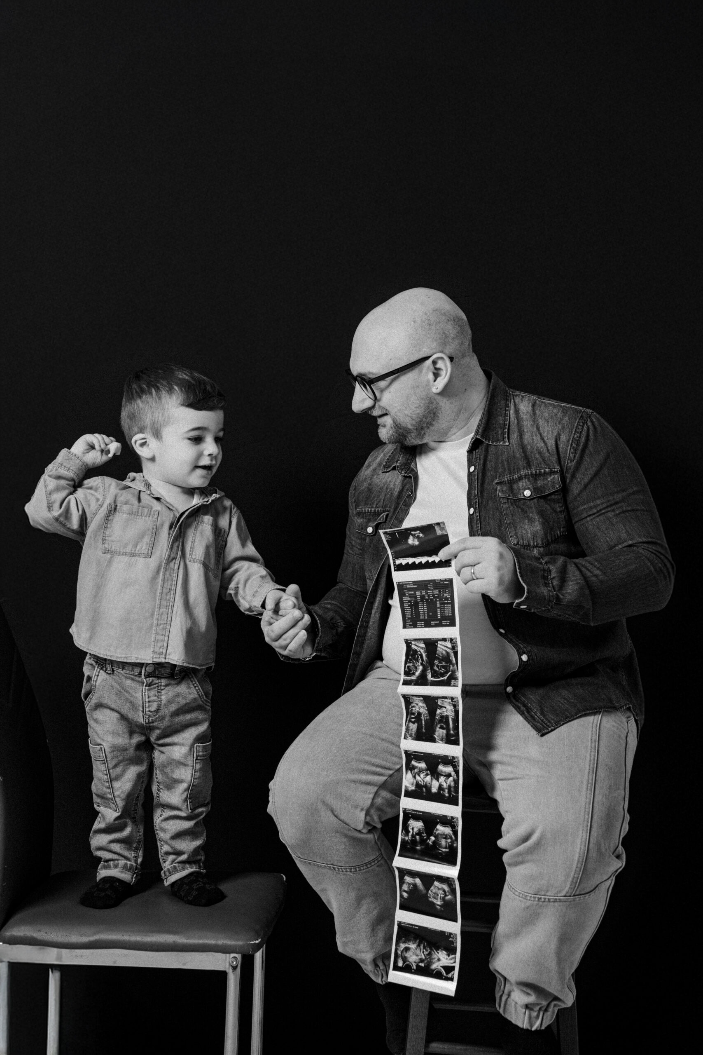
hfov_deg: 23.4
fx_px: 1699
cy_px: 528
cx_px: 352
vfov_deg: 34.5
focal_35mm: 58
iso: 250
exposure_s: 1/160
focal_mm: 58
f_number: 4.5
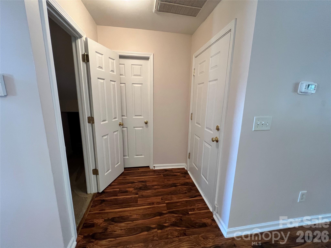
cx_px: 166
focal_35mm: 13
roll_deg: -1.1
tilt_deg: -10.7
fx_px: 124
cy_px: 124
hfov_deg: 106.2
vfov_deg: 89.9
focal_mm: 1.57
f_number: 1.8
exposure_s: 1/60
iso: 250
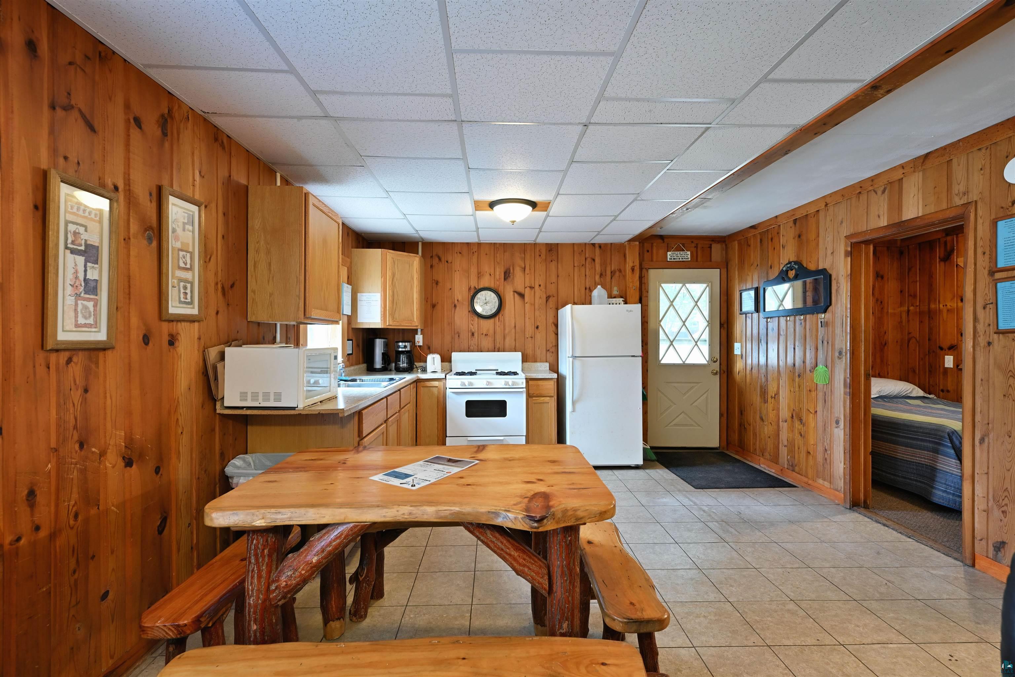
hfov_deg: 96.7
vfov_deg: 73.7
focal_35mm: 16
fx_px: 451
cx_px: 508
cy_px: 338
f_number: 5.6
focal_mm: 16
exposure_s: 1/5
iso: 400
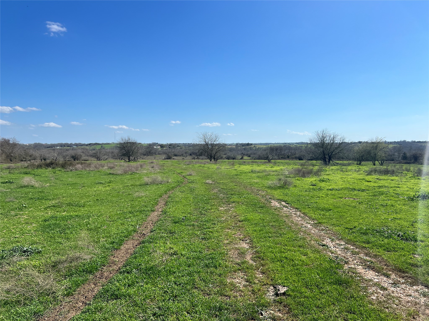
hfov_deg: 67.3
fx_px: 322
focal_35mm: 26
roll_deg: -0.3
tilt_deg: -3.3
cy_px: 160
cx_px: 214
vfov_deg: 53.1
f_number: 1.5
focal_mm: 5.7
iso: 50
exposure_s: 1/6579
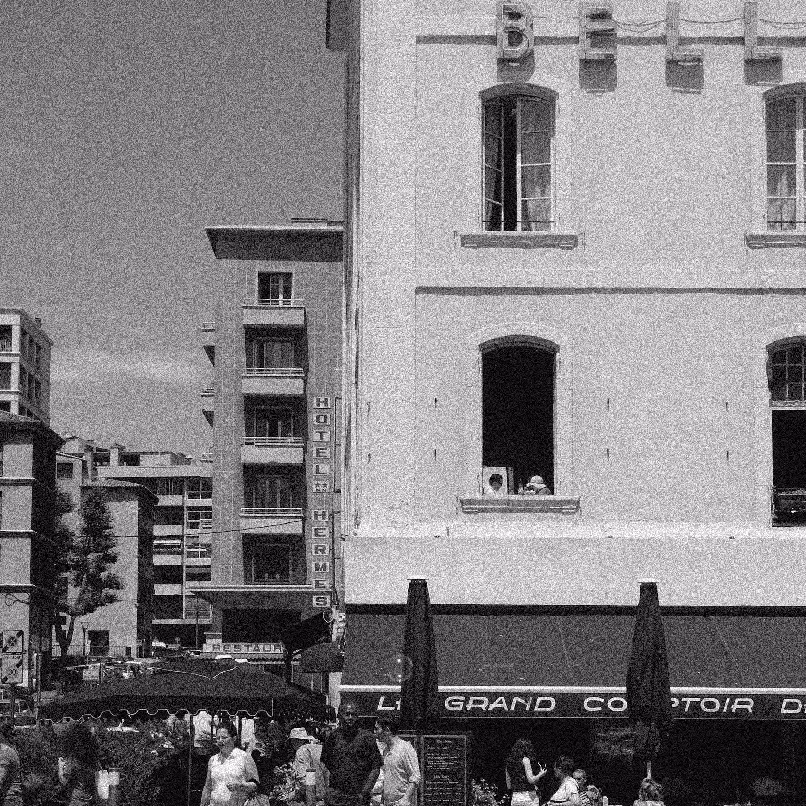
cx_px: 423
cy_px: 536
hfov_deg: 25.4
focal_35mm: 68
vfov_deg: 25.2
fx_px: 1791
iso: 100
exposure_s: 1/1250
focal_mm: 10.7
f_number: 5
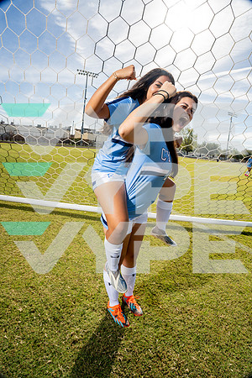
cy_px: 189
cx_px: 126
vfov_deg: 84.0
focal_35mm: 20
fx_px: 210
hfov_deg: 61.9
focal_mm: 20
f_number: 11
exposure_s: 1/250
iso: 200
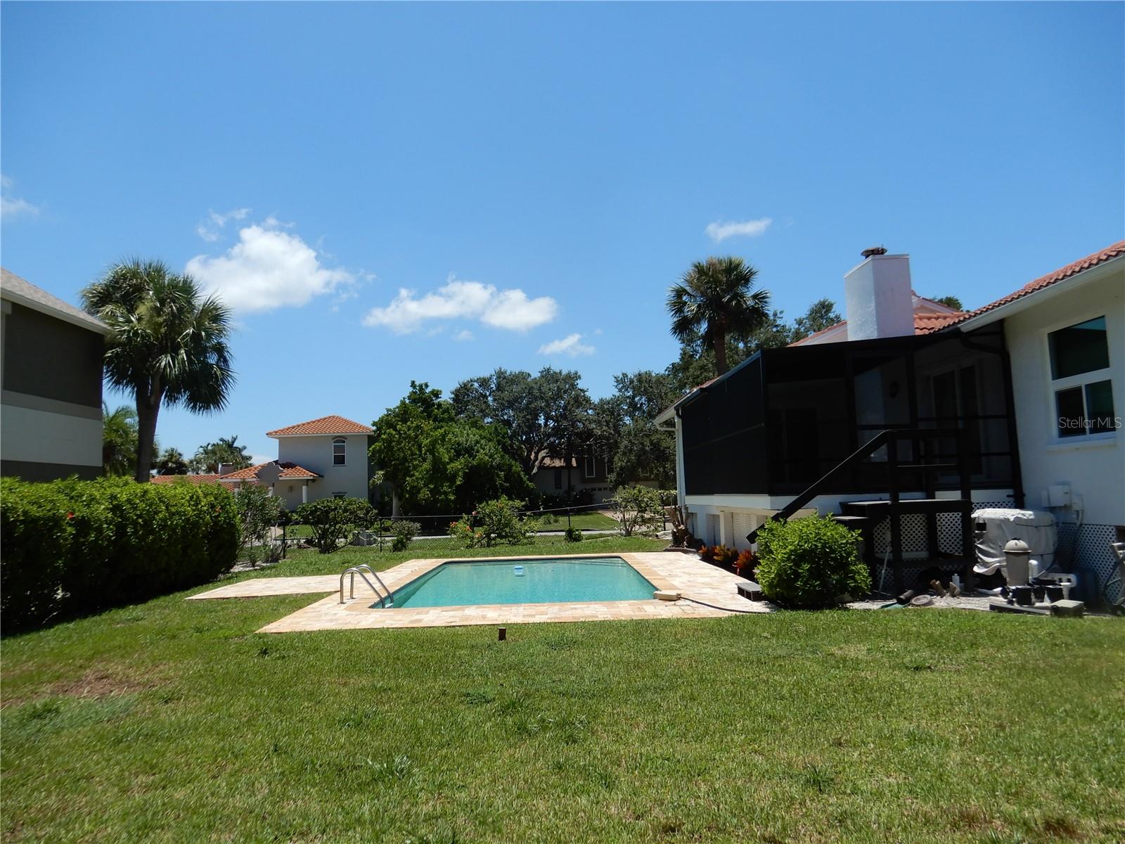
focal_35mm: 24
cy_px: 422
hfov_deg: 71.6
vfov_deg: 56.8
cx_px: 562
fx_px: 780
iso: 80
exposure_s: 1/1250
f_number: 3.4
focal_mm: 4.3
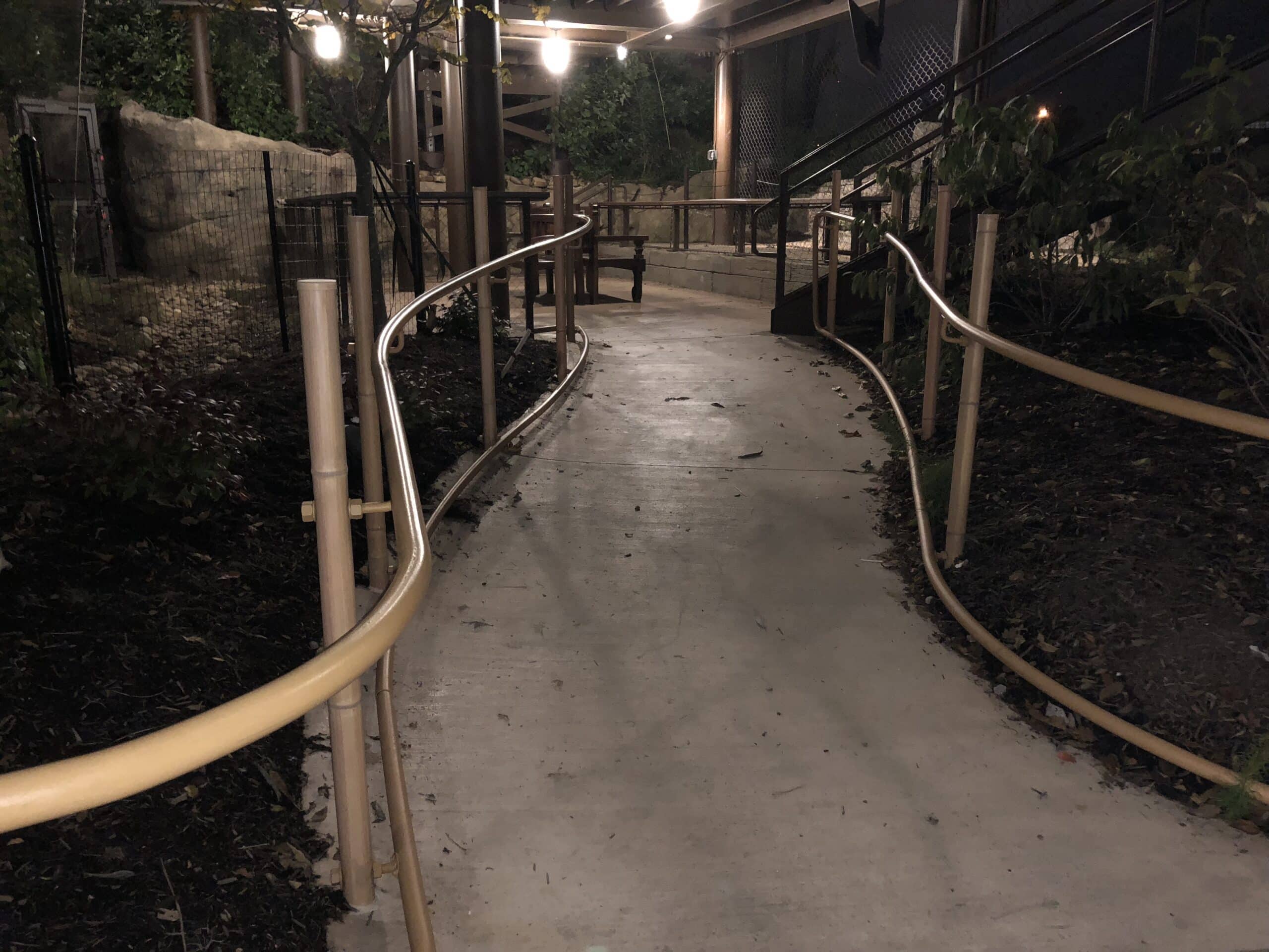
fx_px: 1026
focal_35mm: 28
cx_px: 634
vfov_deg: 49.7
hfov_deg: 63.4
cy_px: 476
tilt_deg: -14.2
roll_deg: +0.4
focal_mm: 4
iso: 320
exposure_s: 1/4
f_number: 1.8
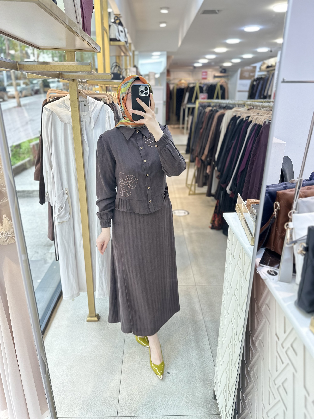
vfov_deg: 71.6
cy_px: 210
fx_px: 290
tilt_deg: -21.8
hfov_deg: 56.8
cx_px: 157
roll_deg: -1.4
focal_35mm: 24
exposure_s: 1/121
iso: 160
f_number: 1.78
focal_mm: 6.86
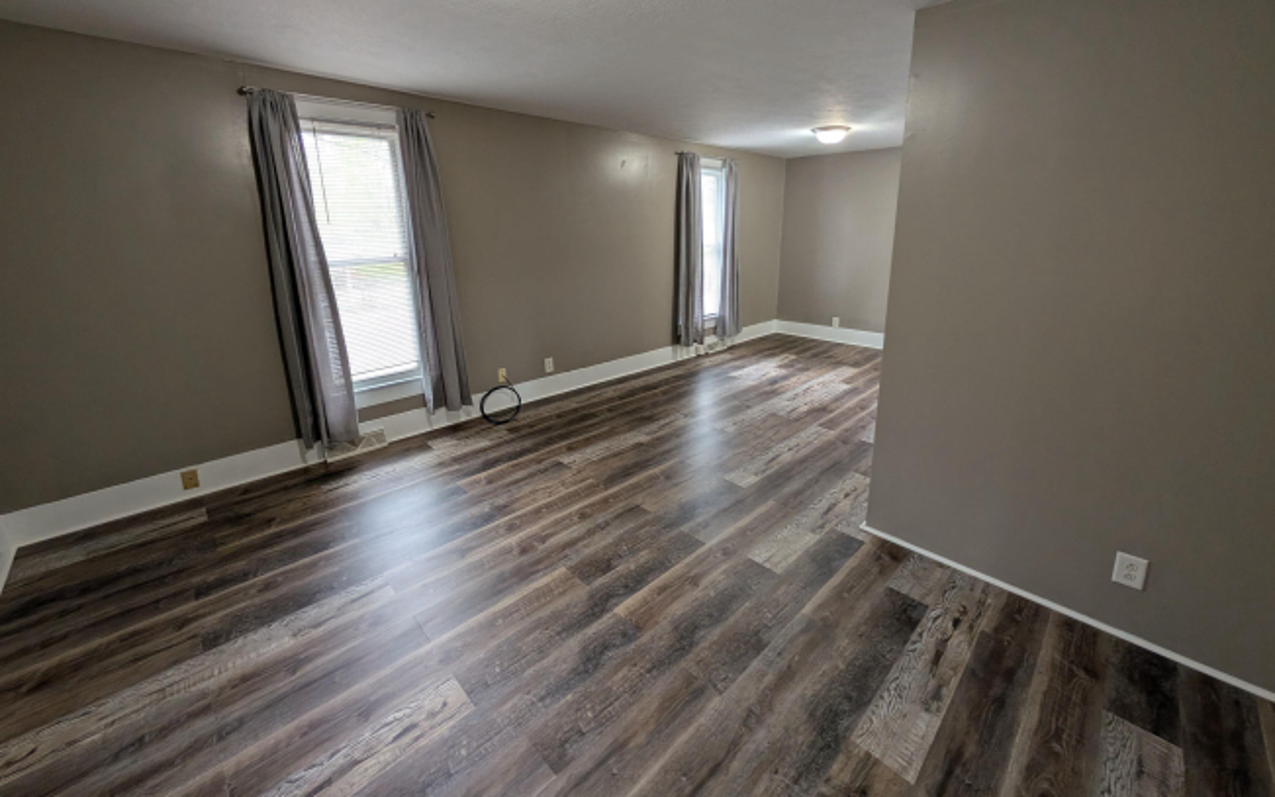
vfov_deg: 82.2
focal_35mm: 13
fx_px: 452
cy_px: 337
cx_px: 644
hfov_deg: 109.3
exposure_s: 1/60
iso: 103
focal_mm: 2.02
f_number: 1.7
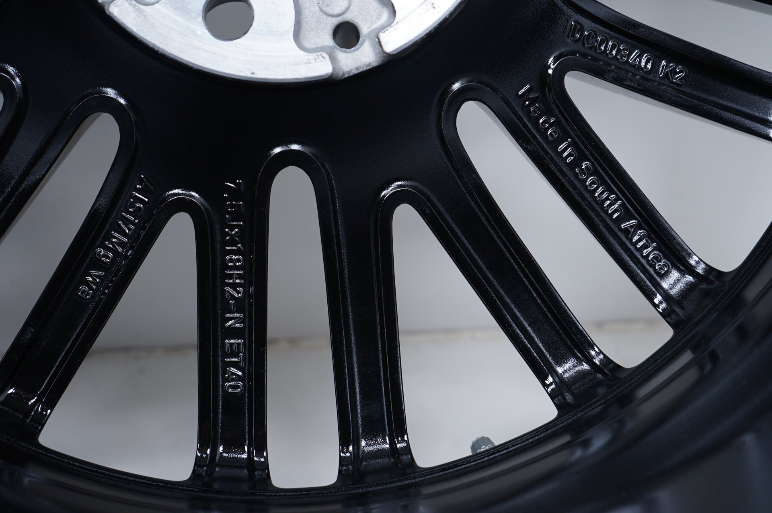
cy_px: 256
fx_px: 964
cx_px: 386
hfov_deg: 43.6
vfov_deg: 29.8
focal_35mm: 45
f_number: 7.1
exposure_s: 1/100
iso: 250
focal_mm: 45
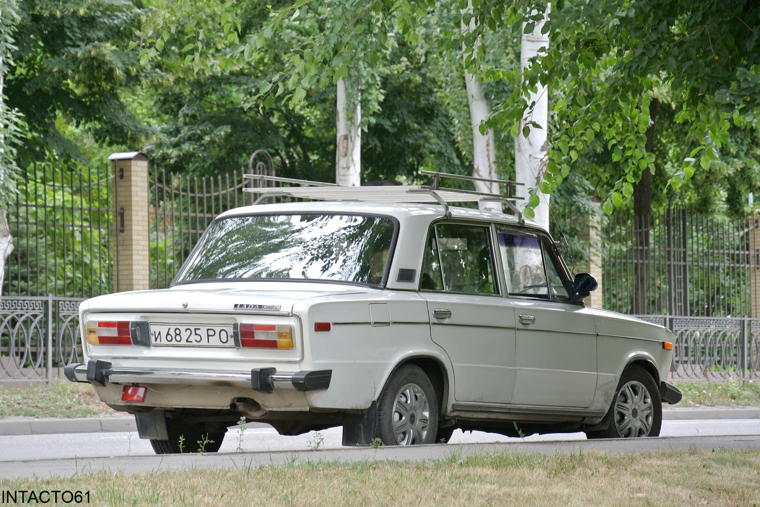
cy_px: 254
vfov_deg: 8.9
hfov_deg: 13.3
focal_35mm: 154
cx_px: 380
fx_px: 3251
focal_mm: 57.2
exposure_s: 1/100
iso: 200
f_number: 4.2
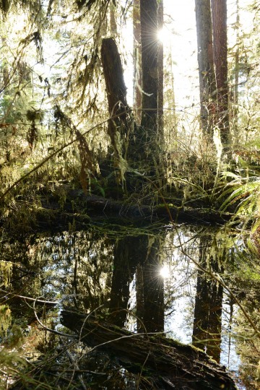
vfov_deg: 60.3
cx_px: 130
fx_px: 336
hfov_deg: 42.3
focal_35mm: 31
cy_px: 195
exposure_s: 1/30
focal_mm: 31
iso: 1000
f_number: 8
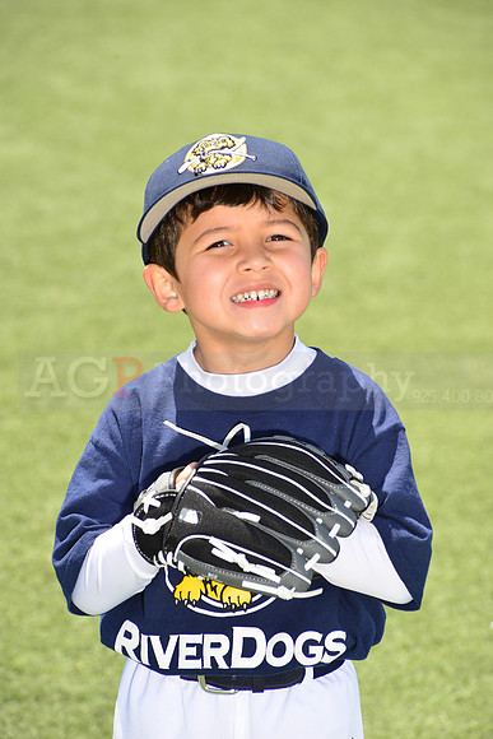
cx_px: 246
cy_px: 370
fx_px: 4106
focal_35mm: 200
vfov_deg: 10.3
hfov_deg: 6.9
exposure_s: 1/250
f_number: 11
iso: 250
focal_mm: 200
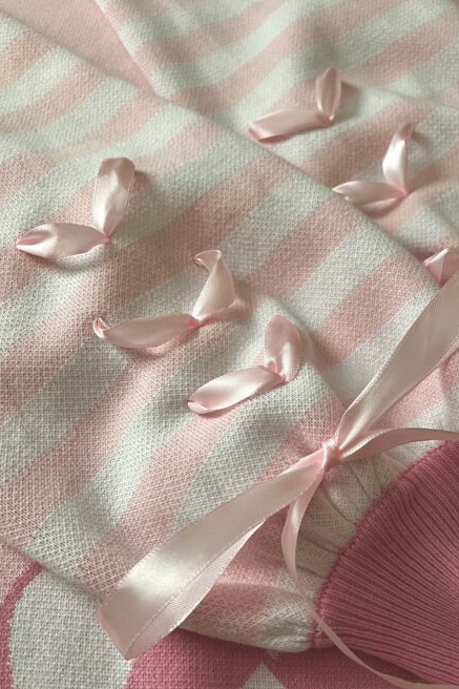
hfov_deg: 39.8
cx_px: 276
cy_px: 382
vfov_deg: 57.1
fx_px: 631
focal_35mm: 33
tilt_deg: -59.7
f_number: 1.5
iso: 125
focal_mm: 5.7
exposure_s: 1/97
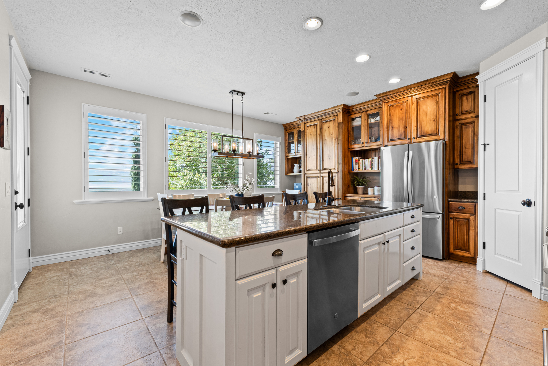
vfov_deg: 77.3
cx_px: 274
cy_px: 183
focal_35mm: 15
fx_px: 228
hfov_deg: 100.4
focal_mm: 10
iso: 320
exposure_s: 1/3
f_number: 9
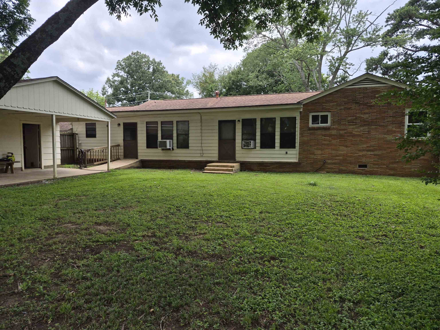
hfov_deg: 73.9
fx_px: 292
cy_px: 165
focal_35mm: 23
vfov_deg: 58.9
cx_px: 220
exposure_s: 1/4024
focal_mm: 5.4
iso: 80
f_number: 1.8
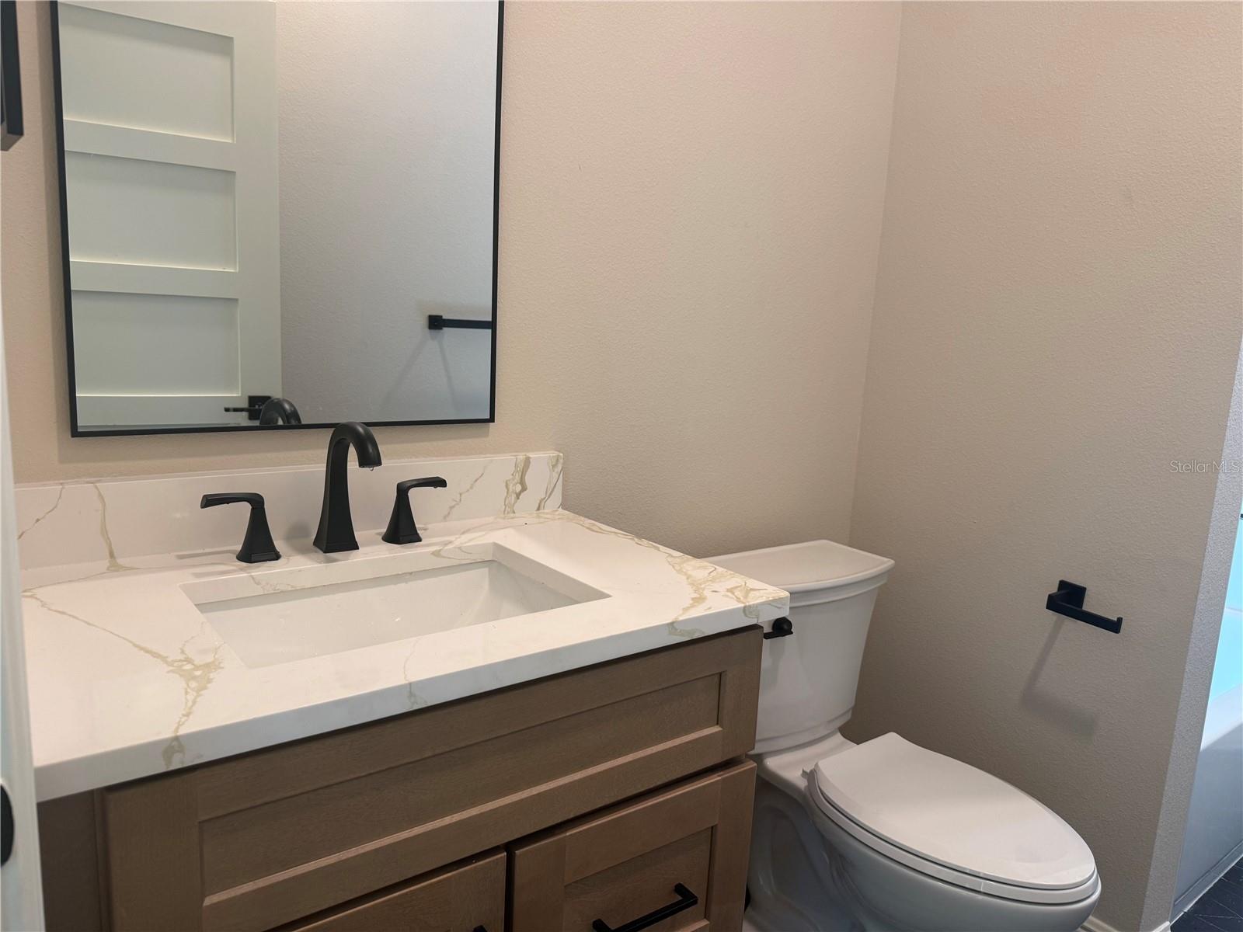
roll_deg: -3.6
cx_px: 622
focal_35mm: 24
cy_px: 466
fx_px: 862
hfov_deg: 71.6
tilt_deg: -9.5
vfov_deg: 56.8
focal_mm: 6.76
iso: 125
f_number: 1.78
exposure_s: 1/60
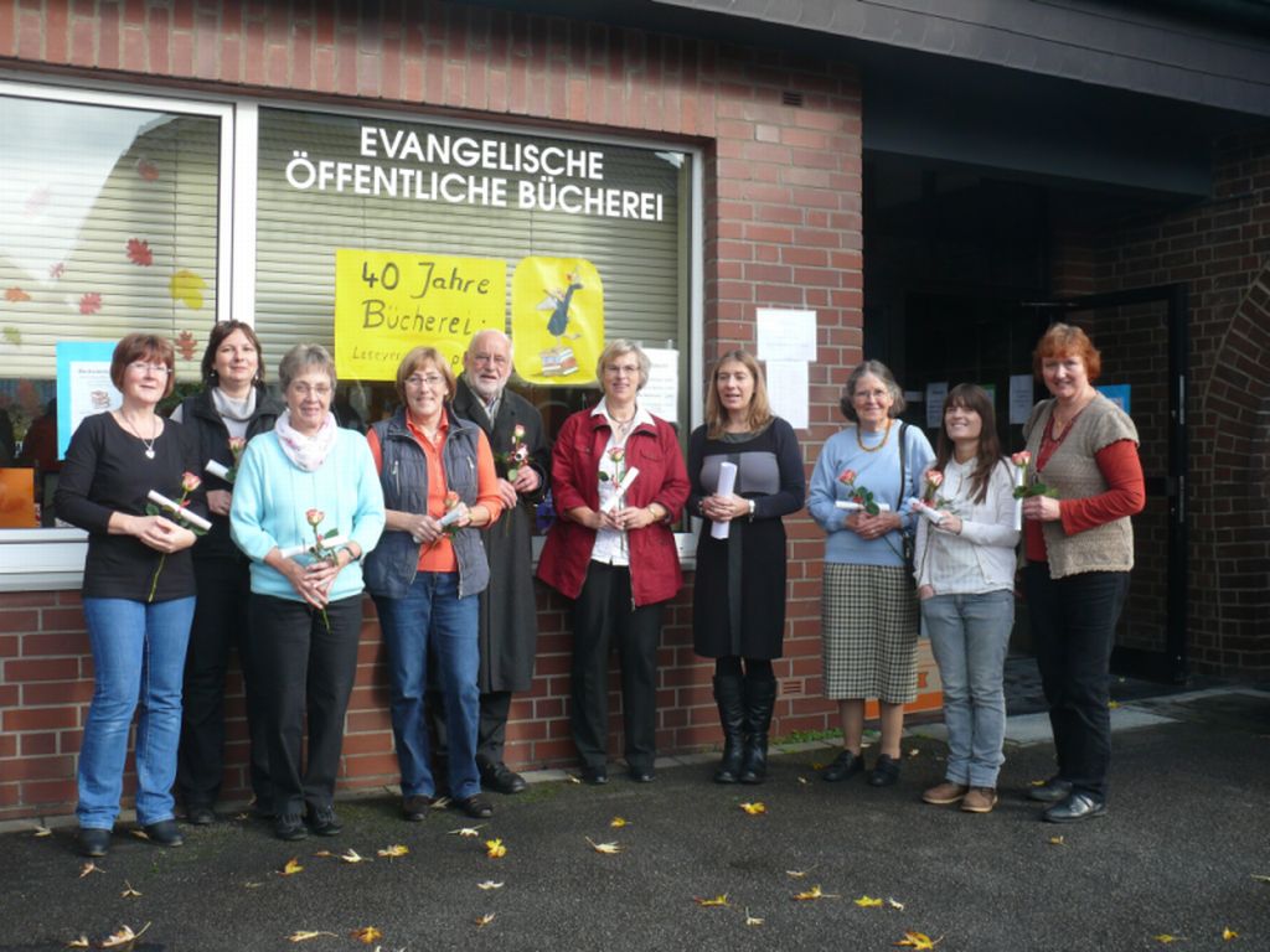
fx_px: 1357
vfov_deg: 38.7
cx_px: 635
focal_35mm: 37
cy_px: 476
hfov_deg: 50.1
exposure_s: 1/100
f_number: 4
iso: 100
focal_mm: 7.9
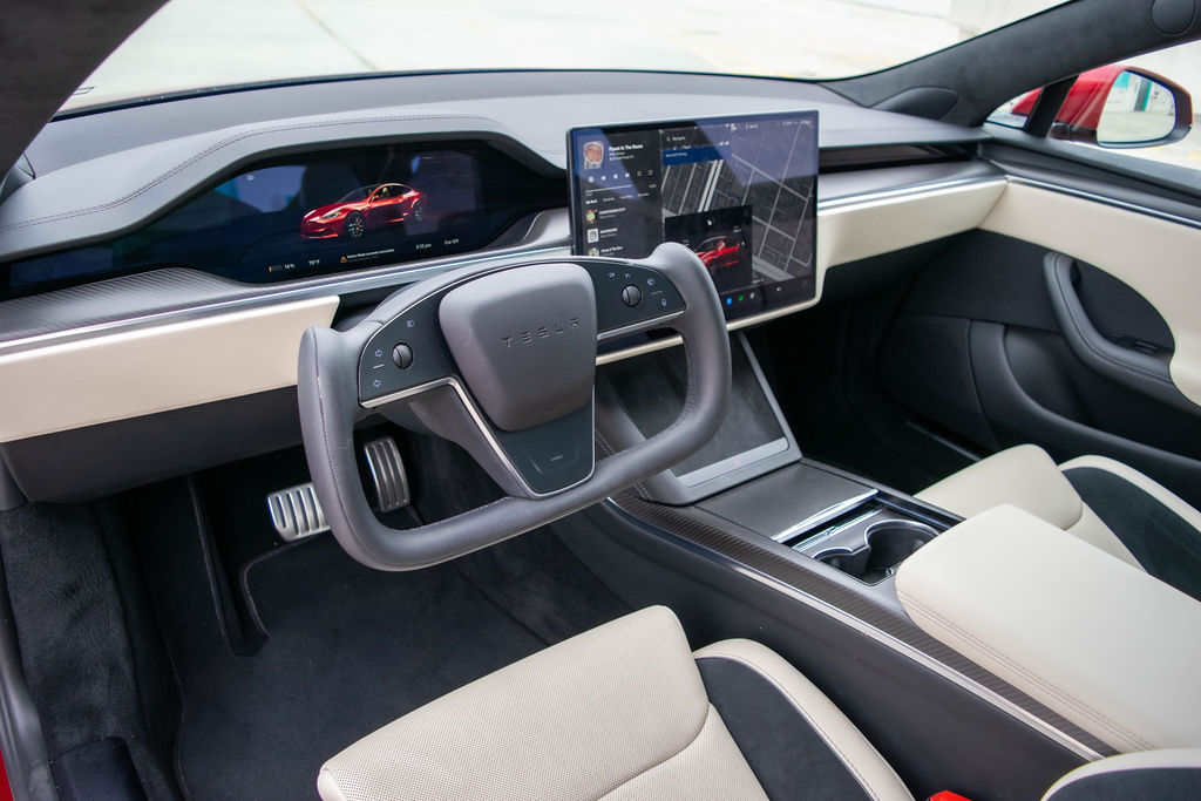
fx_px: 901
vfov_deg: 47.9
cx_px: 600
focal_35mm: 27
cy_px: 400
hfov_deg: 67.4
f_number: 3.5
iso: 800
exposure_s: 1/500
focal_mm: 18
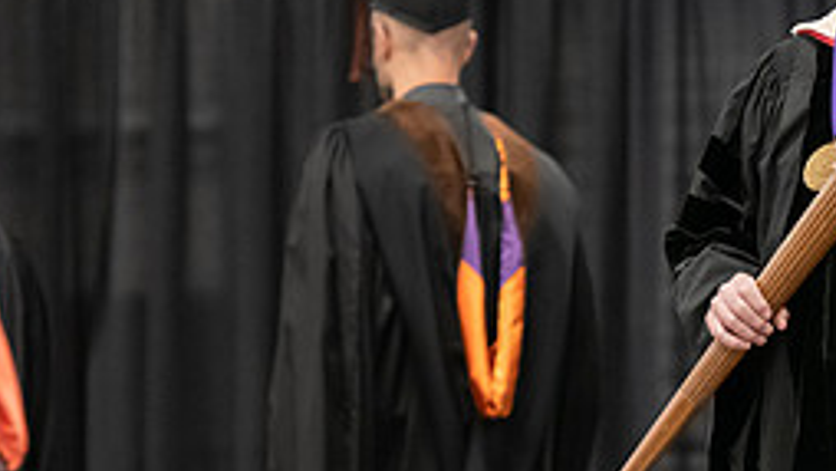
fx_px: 8758
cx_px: 889
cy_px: 272
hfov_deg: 5.4
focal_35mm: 395
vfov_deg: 3.1
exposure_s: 1/200
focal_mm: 165
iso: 3200
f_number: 3.2
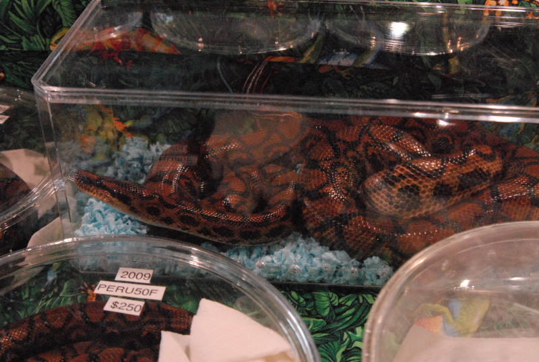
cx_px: 270
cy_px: 181
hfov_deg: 42.2
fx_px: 698
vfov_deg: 29.1
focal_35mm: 46
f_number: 6.3
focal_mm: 31
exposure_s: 1/160
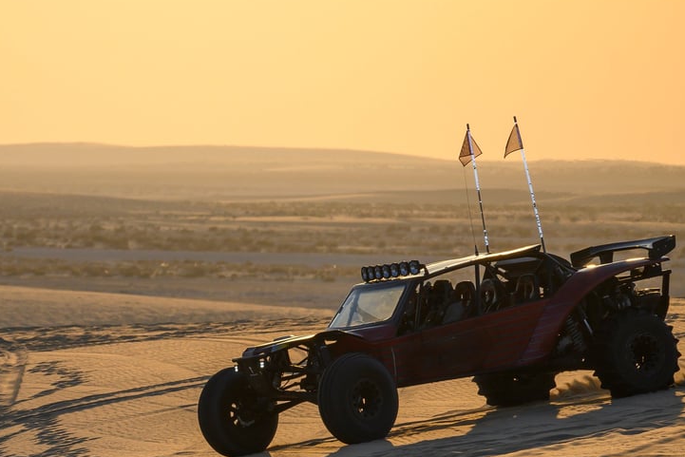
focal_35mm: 499
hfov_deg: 4.1
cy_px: 367
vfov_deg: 2.8
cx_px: 125
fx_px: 9496
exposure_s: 1/1250
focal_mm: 200
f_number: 7.1
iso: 100
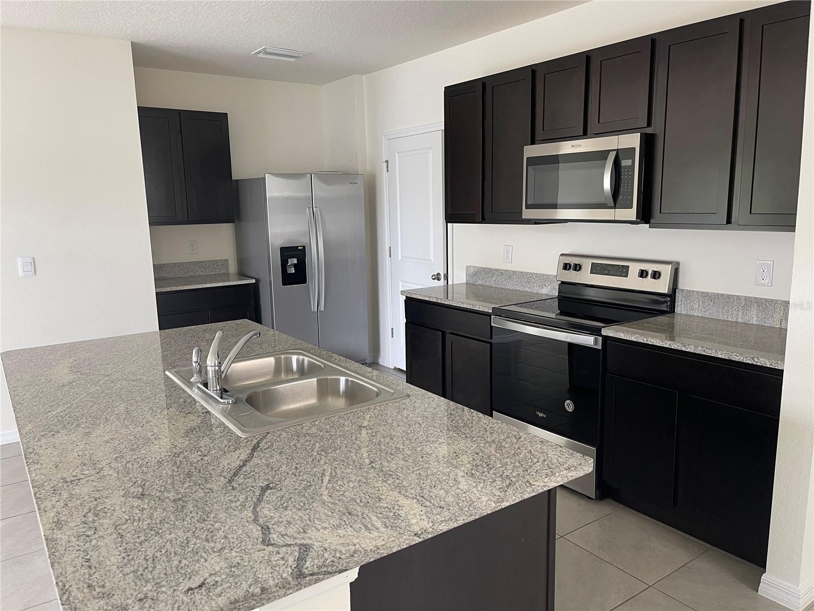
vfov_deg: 53.1
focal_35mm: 26
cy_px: 306
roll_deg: +1.3
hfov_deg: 67.3
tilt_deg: -11.1
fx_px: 611
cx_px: 407
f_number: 1.6
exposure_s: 1/64
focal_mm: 5.1
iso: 125
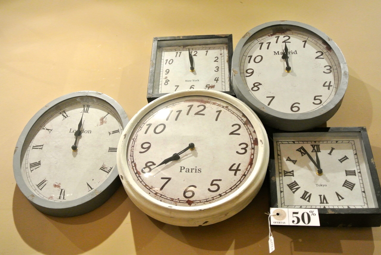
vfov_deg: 33.5
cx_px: 190
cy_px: 128
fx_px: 424
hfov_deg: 48.4
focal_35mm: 40
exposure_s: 1/30
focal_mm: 15.1
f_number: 4.2
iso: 800
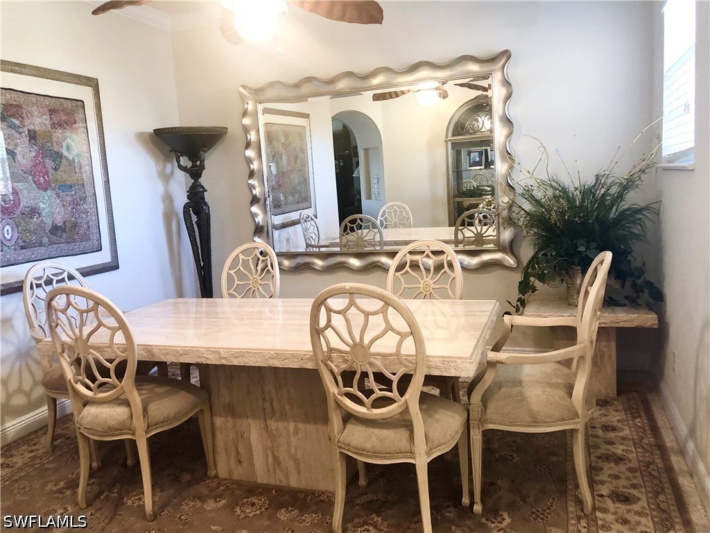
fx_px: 574
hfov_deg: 63.4
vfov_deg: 49.7
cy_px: 266
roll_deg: +3.6
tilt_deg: -8.3
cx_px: 355
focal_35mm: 28
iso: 80
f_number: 1.8
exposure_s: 1/15
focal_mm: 3.99
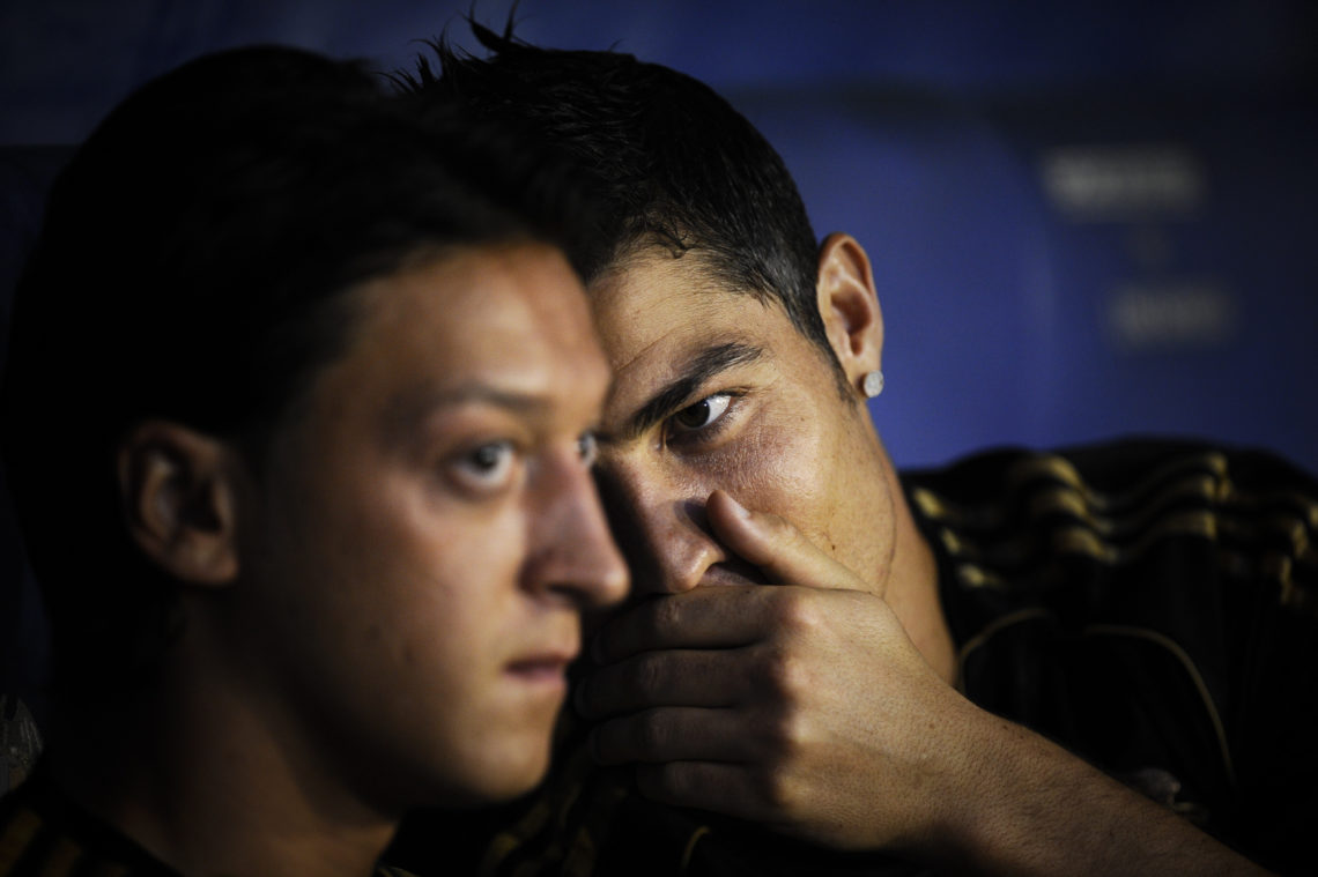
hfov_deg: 5.2
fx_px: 14637
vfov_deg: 3.4
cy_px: 438
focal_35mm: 400
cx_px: 659
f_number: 2.8
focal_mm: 400
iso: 1600
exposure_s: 1/500
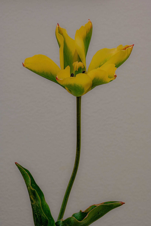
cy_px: 113
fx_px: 617
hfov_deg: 13.9
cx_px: 76
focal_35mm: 98
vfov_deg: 20.8
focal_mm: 98
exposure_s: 2.5
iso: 200
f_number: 18
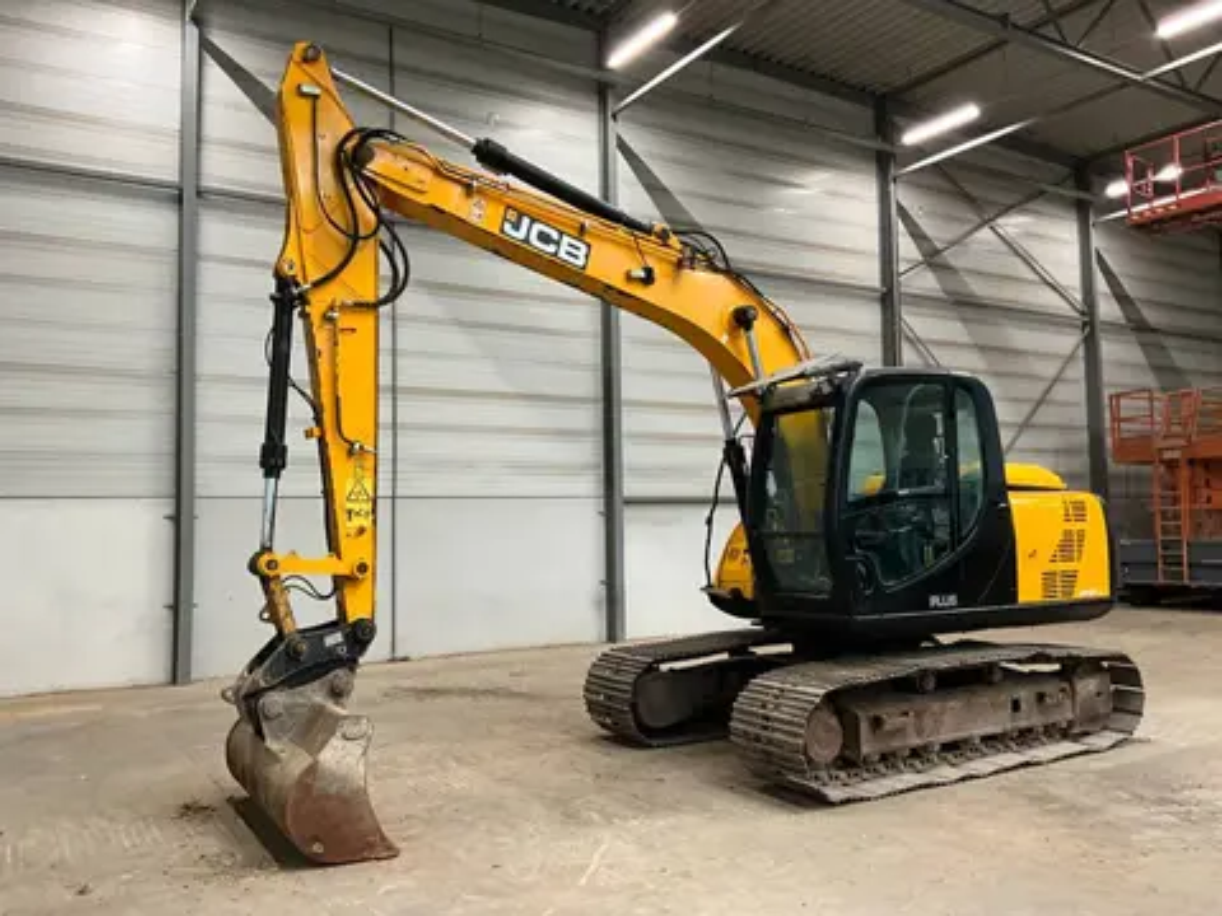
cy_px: 458
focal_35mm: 29
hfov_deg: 61.7
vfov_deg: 48.2
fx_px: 1024
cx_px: 611
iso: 125
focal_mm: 3
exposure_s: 1/60
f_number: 1.8
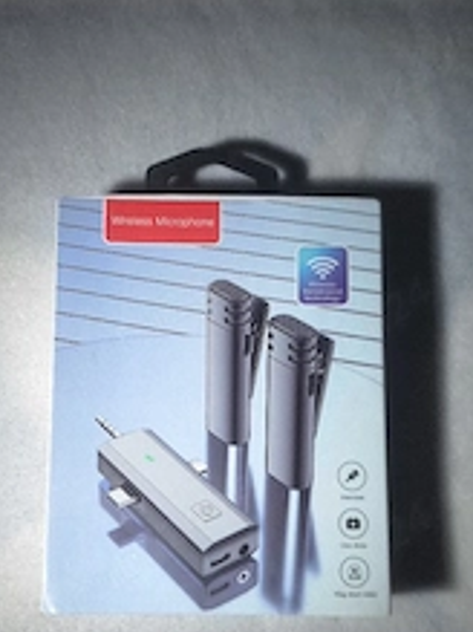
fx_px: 766
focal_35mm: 42
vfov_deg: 44.7
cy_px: 352
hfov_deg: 34.3
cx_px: 219
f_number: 1.8
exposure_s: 1/154
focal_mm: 5.54
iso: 40
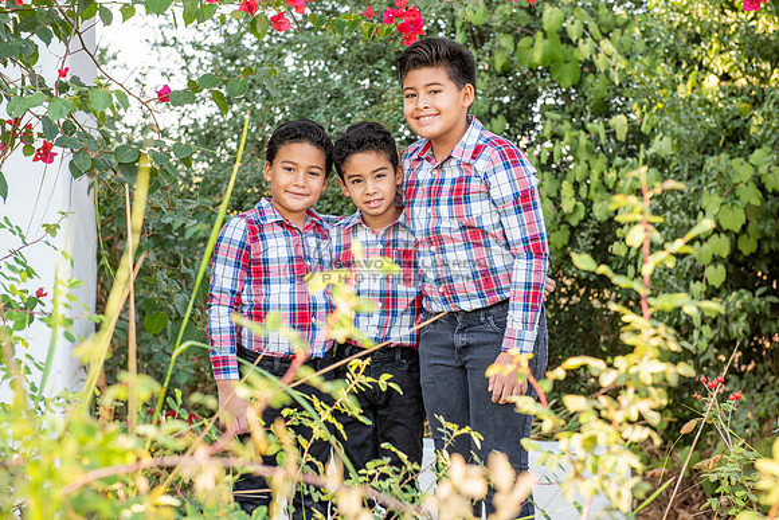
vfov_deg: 19.5
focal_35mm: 70
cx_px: 390
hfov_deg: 28.8
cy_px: 260
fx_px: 1515
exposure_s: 1/125
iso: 500
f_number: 5.6
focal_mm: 70
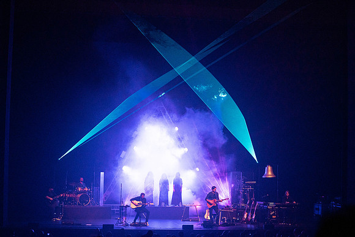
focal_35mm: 70
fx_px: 690
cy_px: 118
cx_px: 178
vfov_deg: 19.5
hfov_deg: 28.8
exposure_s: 1/250
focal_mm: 70
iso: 6400
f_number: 5.6
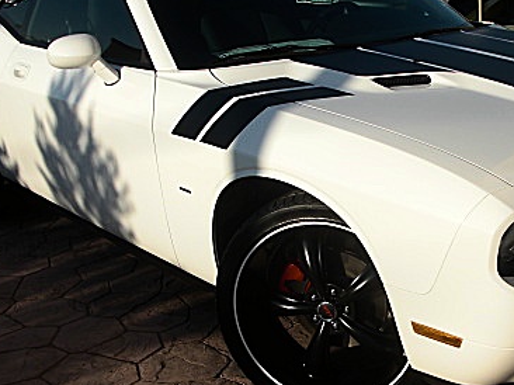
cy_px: 212
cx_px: 361
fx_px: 935
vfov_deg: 23.2
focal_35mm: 63
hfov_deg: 30.4
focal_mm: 6.3
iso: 50
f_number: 7.9
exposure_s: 1/160
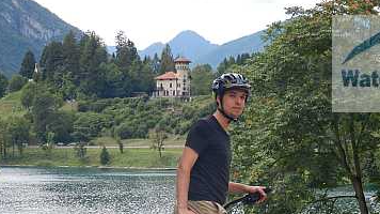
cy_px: 200
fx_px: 1058
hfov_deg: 20.4
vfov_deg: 11.4
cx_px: 217
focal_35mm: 105
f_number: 4.5
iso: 125
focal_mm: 12
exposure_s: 1/200
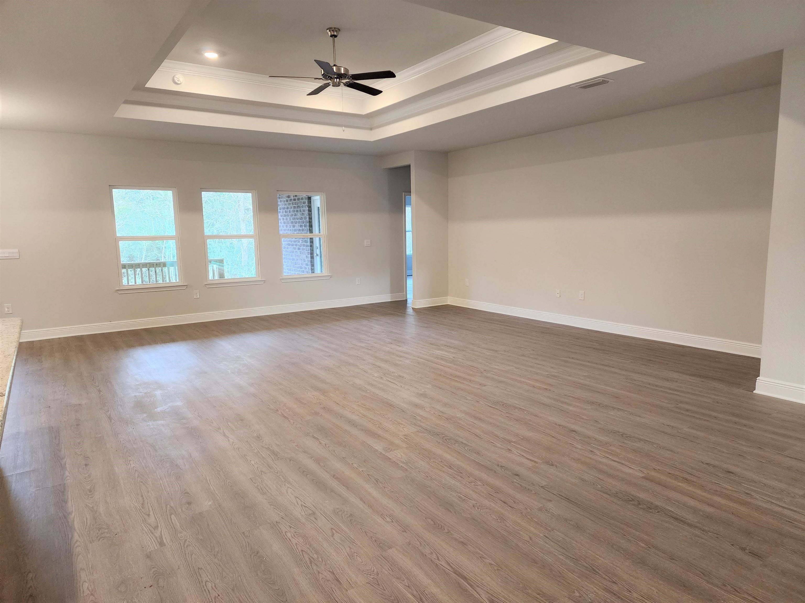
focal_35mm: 23
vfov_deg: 58.9
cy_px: 302
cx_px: 402
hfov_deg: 73.9
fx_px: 535
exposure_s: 1/120
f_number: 1.8
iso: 320
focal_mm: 6.4
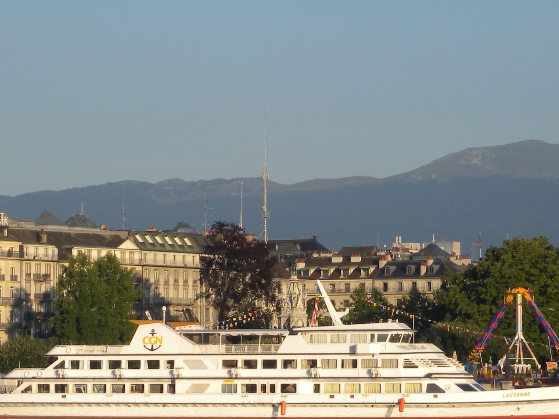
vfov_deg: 6.3
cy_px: 144
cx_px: 291
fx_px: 3795
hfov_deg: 8.4
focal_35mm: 235
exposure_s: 1/269
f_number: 6.2
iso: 64
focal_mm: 24
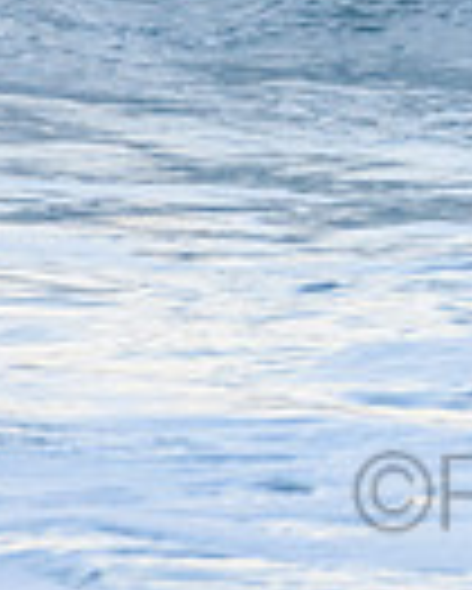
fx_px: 54225
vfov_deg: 0.6
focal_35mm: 3109
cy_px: -254
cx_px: 701
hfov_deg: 0.5
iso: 1400
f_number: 5.6
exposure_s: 1/1600
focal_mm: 500
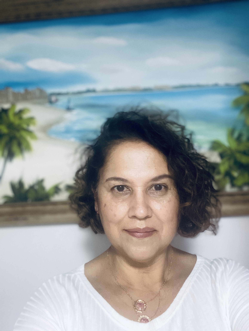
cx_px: 124
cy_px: 166
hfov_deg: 46.8
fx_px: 288
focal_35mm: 30
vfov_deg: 60.0
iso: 500
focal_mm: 2.71
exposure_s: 1/30
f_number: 2.2
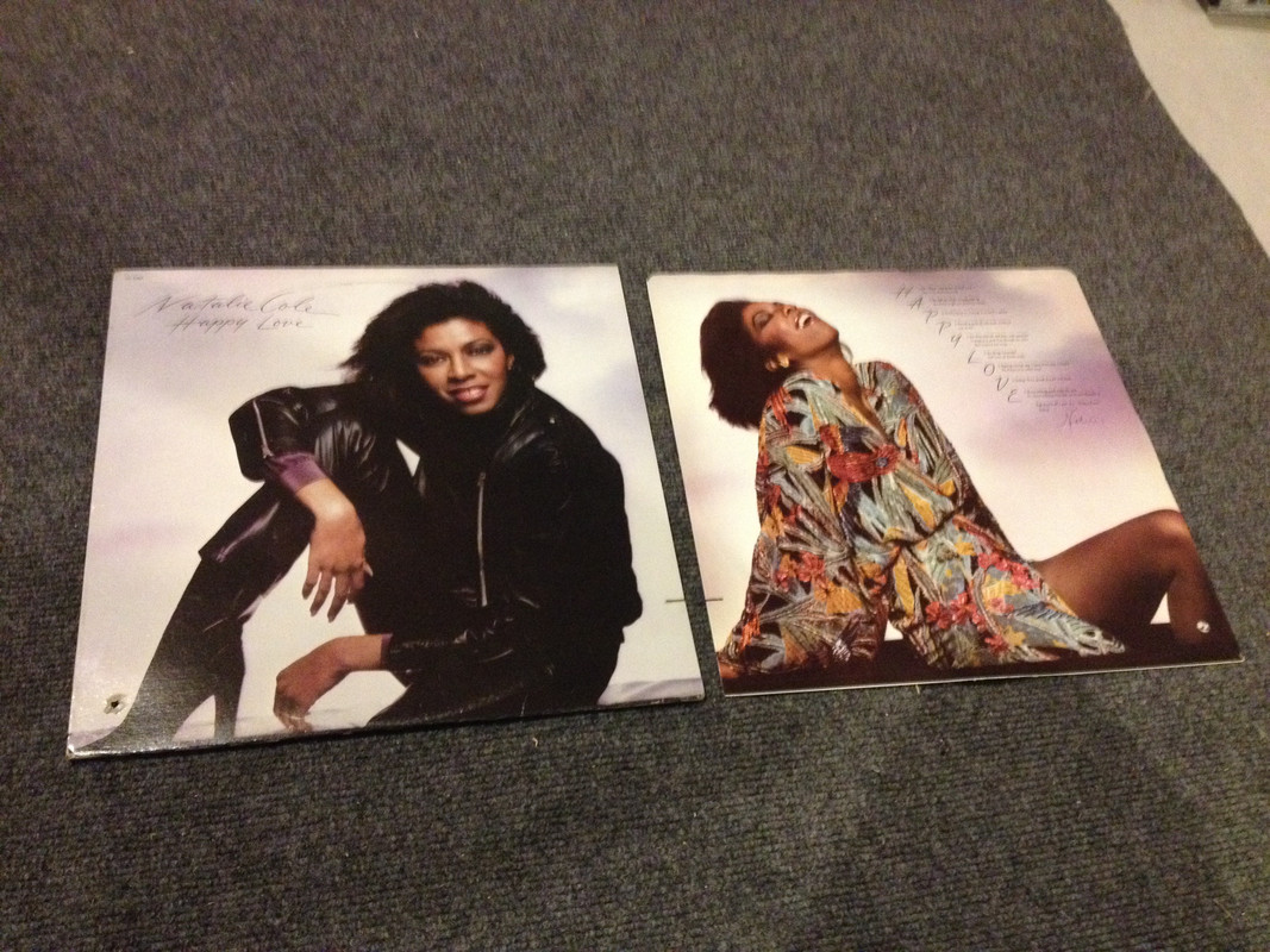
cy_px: 476
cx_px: 635
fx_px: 1284
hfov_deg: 52.6
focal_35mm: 35
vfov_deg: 40.7
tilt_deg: -54.0
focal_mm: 4.28
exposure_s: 1/15
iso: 500
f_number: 2.4
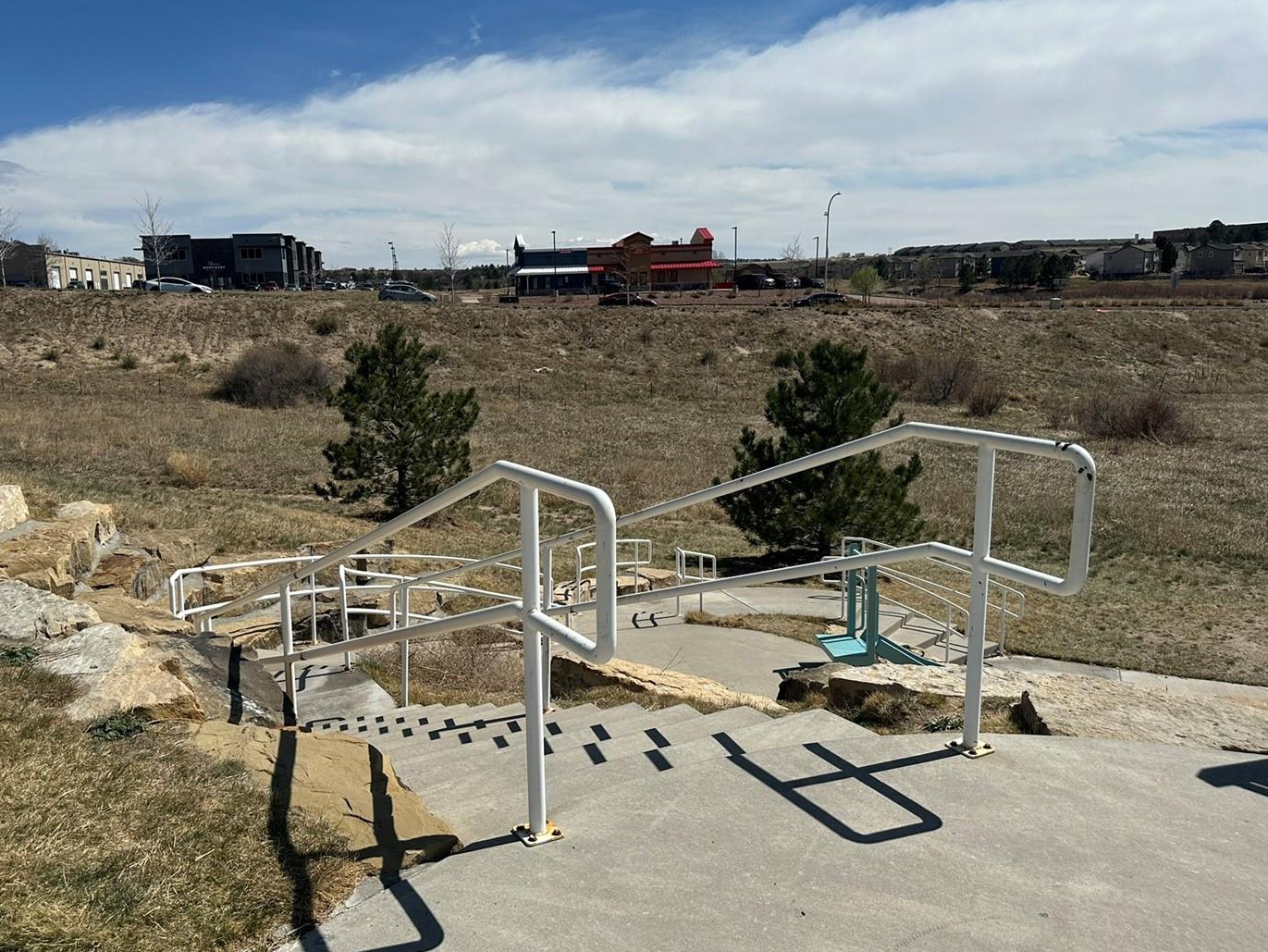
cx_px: 531
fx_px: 1026
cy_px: 480
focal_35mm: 28
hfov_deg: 63.1
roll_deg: +1.9
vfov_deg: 49.8
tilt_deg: -9.4
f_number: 1.78
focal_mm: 6.86
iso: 80
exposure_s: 1/8929
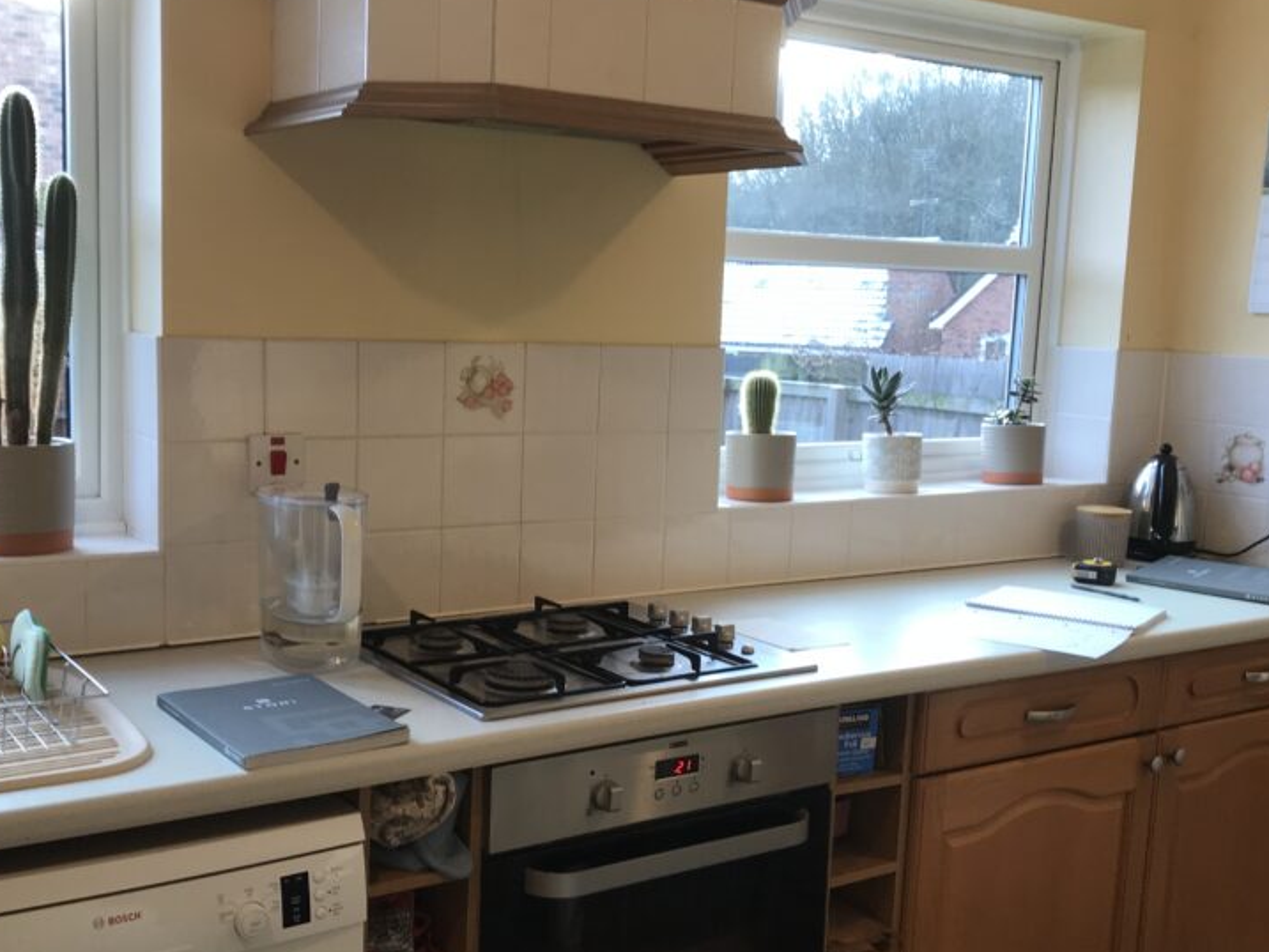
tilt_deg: -7.9
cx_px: 570
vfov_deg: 35.9
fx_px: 1467
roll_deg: -2.6
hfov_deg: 46.7
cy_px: 540
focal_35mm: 40
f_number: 1.8
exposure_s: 1/100
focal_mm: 3.99
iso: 25
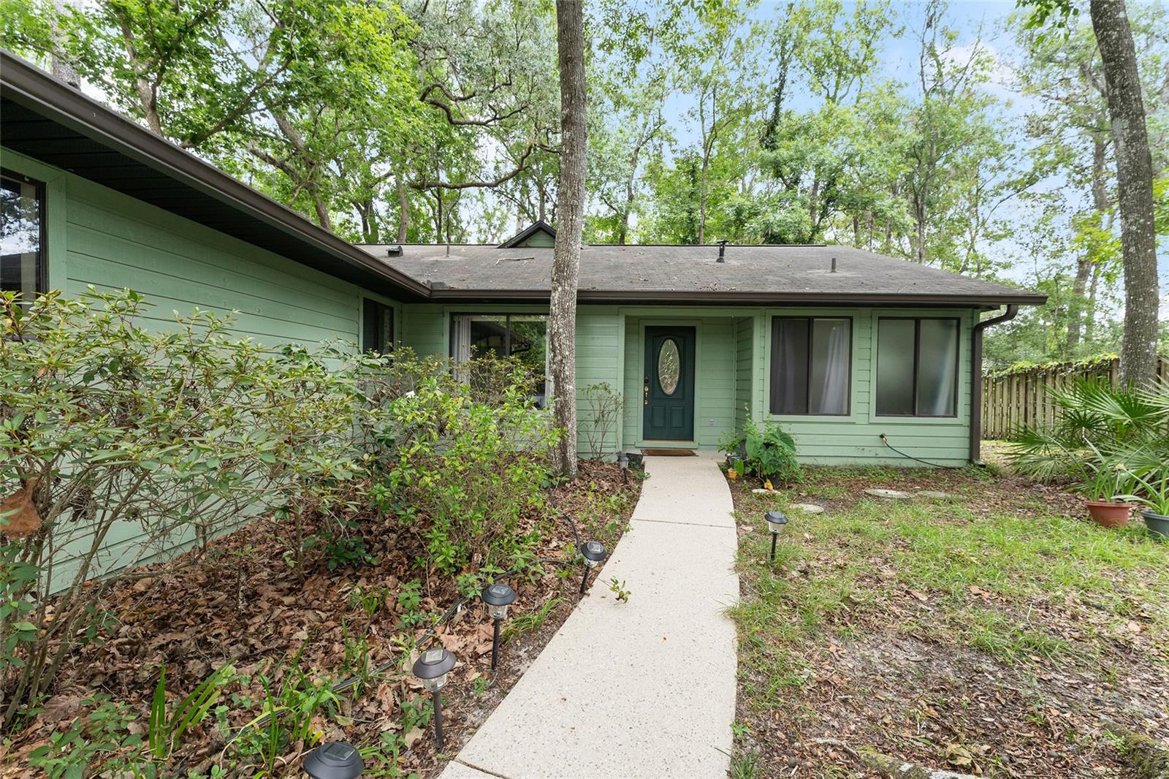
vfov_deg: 81.2
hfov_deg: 104.3
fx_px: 454
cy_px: 390
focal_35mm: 14
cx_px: 584
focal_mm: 14
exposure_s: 1/100
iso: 400
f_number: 7.1
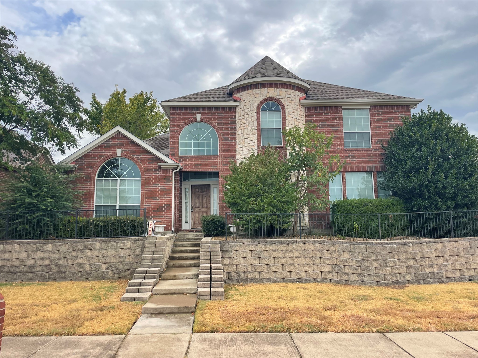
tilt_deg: +8.7
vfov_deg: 53.1
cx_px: 239
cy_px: 179
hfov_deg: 67.3
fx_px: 359
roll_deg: +0.8
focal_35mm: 26
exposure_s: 1/1416
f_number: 1.6
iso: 32
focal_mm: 4.2
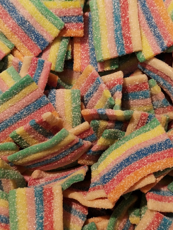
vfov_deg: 31.2
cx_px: 86
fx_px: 413
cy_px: 115
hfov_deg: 23.7
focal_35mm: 62
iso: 80
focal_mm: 3.95
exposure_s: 1/100
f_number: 1.8
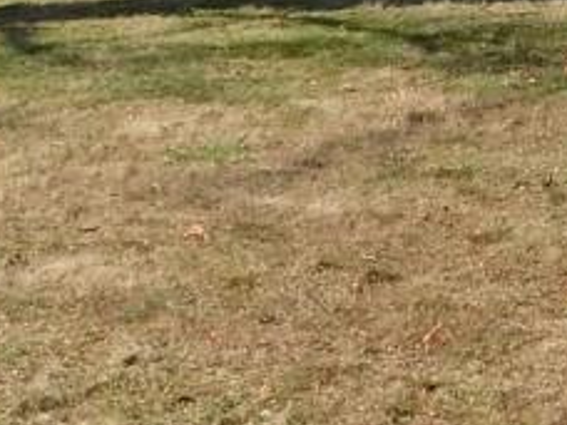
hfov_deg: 12.3
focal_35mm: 145
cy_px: -181
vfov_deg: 10.0
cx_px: 1079
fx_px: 2375
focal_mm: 4
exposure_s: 1/1250
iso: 125
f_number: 3
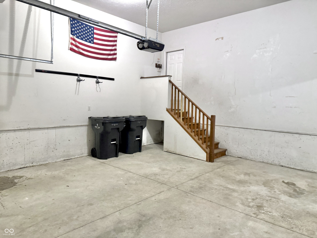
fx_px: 220
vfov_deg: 56.8
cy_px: 119
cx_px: 158
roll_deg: -3.9
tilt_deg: -2.7
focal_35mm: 24
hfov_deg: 71.6
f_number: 1.78
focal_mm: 6.76
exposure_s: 1/40
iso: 640
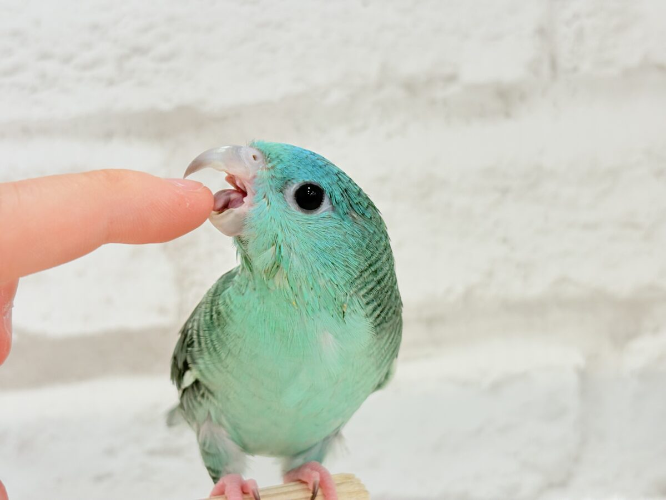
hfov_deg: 36.8
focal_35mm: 52
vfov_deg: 28.0
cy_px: 250
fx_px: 1000
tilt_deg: -5.9
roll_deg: +4.4
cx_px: 333
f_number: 1.6
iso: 80
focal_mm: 5.96
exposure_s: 1/100
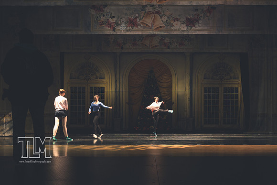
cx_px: 150
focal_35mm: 33
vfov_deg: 39.7
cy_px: 125
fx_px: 252
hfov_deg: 57.5
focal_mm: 24
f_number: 8
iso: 3200
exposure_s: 1/30
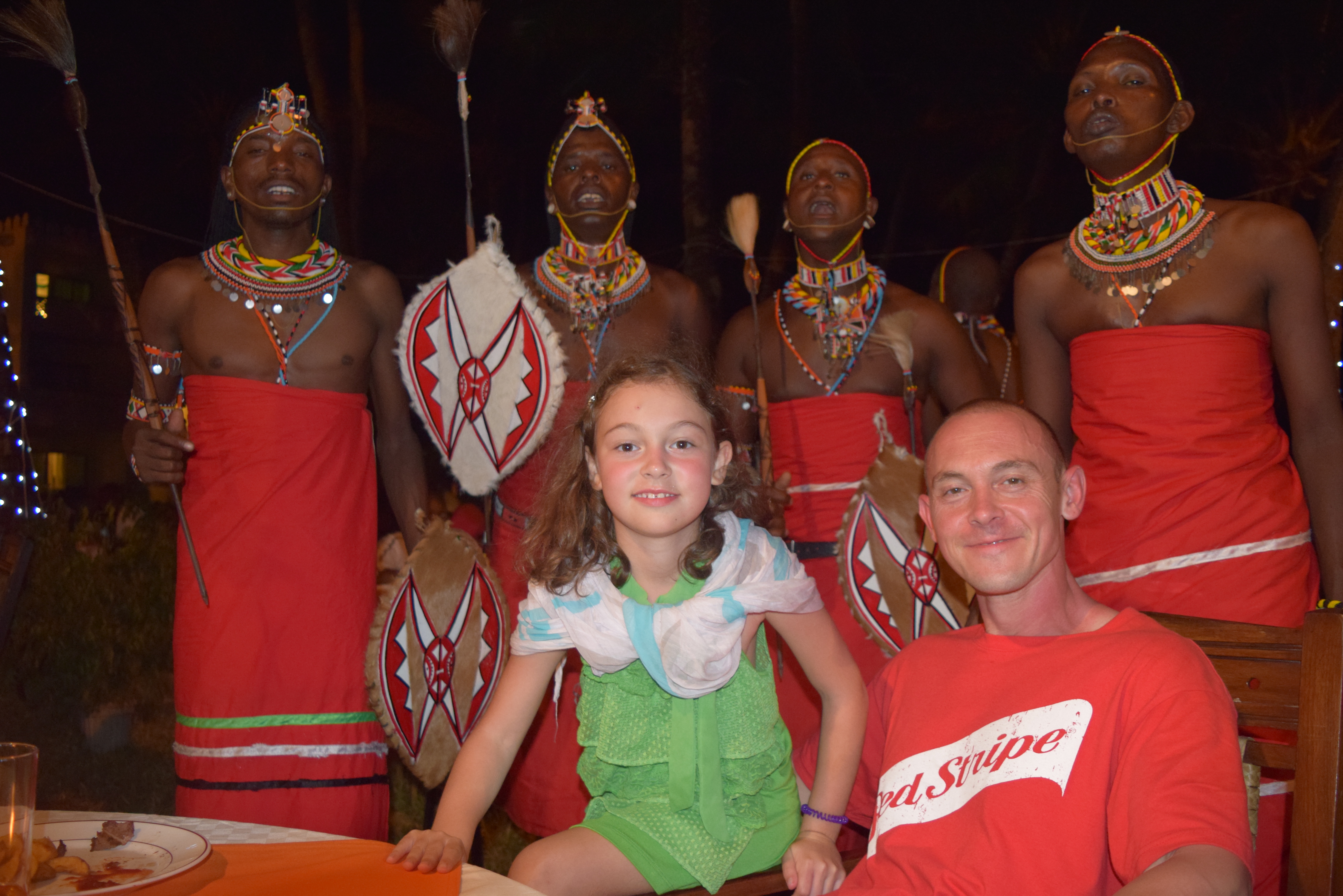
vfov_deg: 43.6
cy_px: 448
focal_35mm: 30
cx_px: 672
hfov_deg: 61.9
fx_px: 1119
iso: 1800
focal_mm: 20
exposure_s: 1/60
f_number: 3.5
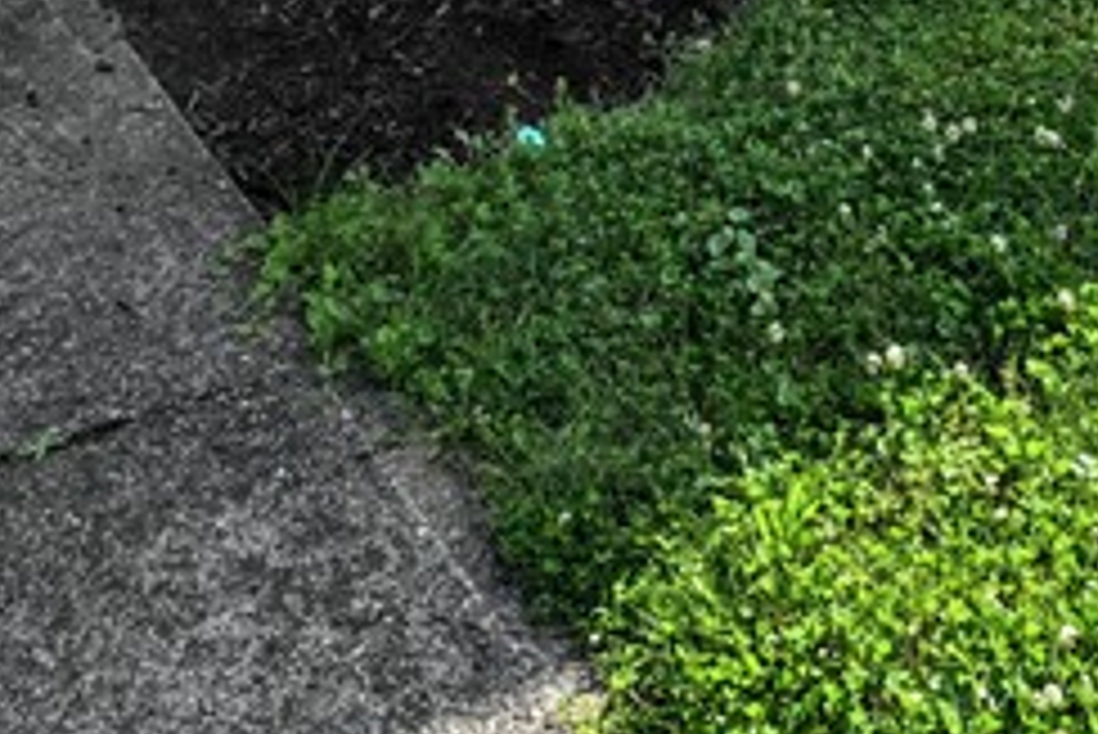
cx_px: 842
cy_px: -824
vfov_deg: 13.9
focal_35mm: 80
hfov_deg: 25.0
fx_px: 2441
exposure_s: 1/125
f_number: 9
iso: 125
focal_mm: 12
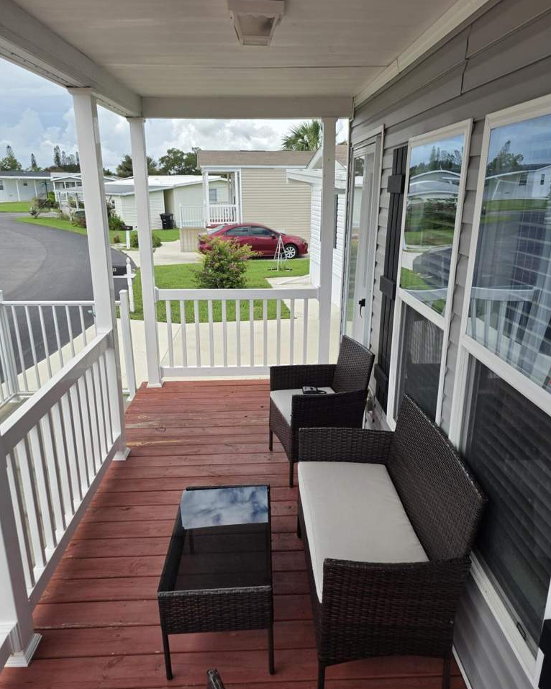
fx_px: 509
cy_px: 356
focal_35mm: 25
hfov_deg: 56.8
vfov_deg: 68.1
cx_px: 281
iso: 80
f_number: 1.7
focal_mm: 6.25
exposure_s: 1/2423
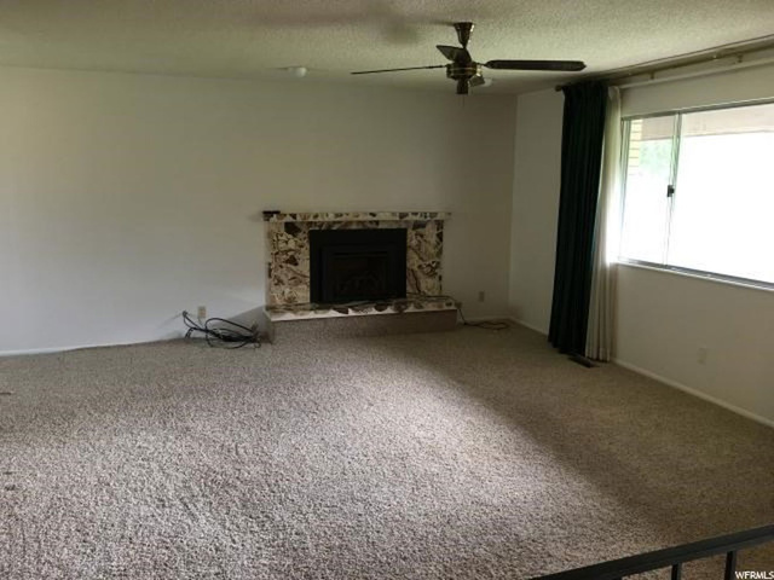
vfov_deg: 48.2
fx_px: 648
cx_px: 387
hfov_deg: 61.7
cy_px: 290
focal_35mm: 29
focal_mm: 4.15
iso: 100
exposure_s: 1/30
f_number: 2.2
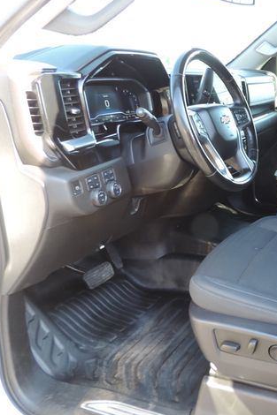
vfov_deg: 55.8
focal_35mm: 34
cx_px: 276
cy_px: 205
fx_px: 393
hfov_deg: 35.2
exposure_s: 1/30
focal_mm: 4.3
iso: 125
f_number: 3
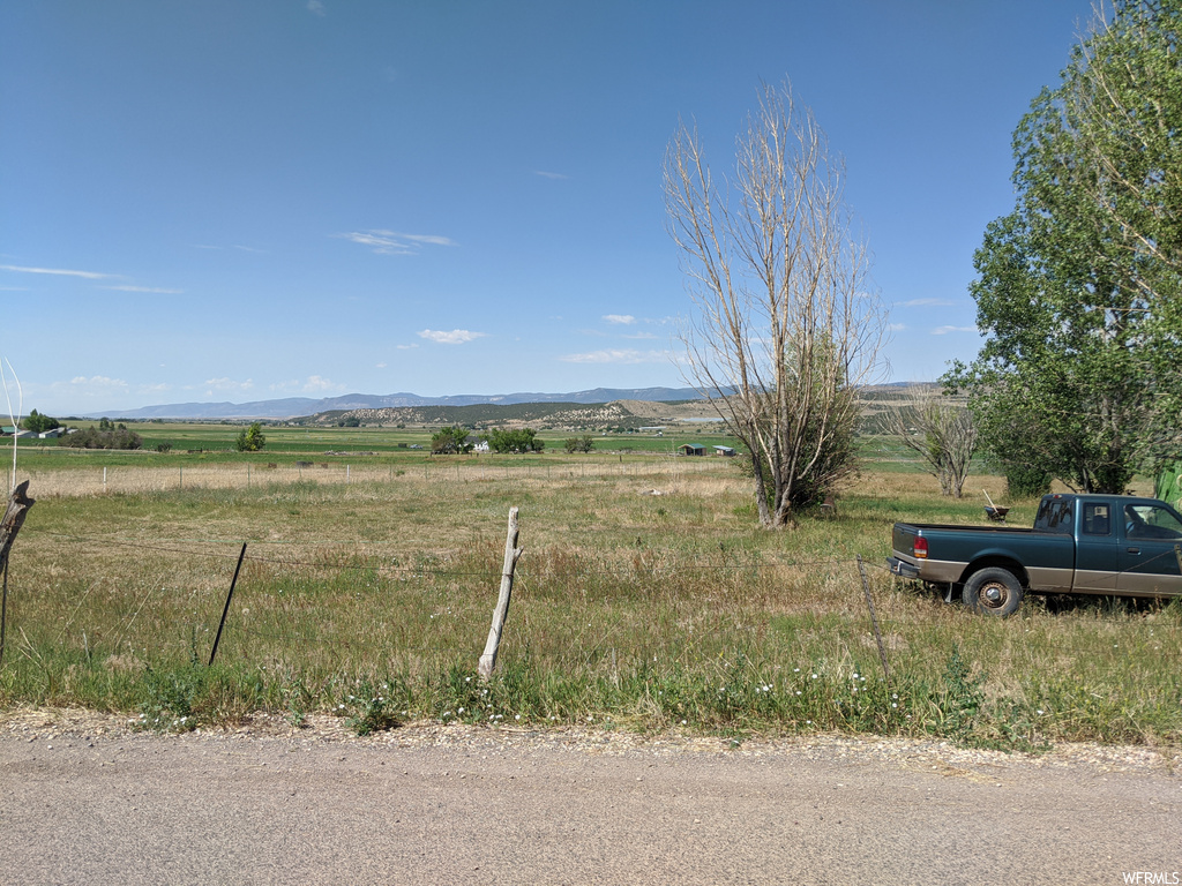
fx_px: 922
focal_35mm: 27
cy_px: 443
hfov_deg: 65.3
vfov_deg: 51.4
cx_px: 591
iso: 60
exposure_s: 1/3344
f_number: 1.8
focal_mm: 4.44
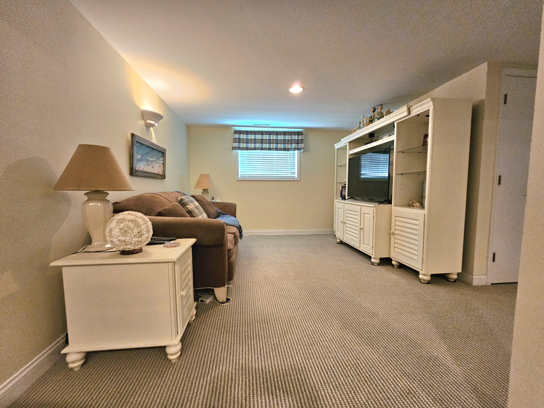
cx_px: 272
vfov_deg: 89.9
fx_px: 204
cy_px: 204
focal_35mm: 13
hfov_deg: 106.2
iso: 640
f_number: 2.2
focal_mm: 2.2
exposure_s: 1/24
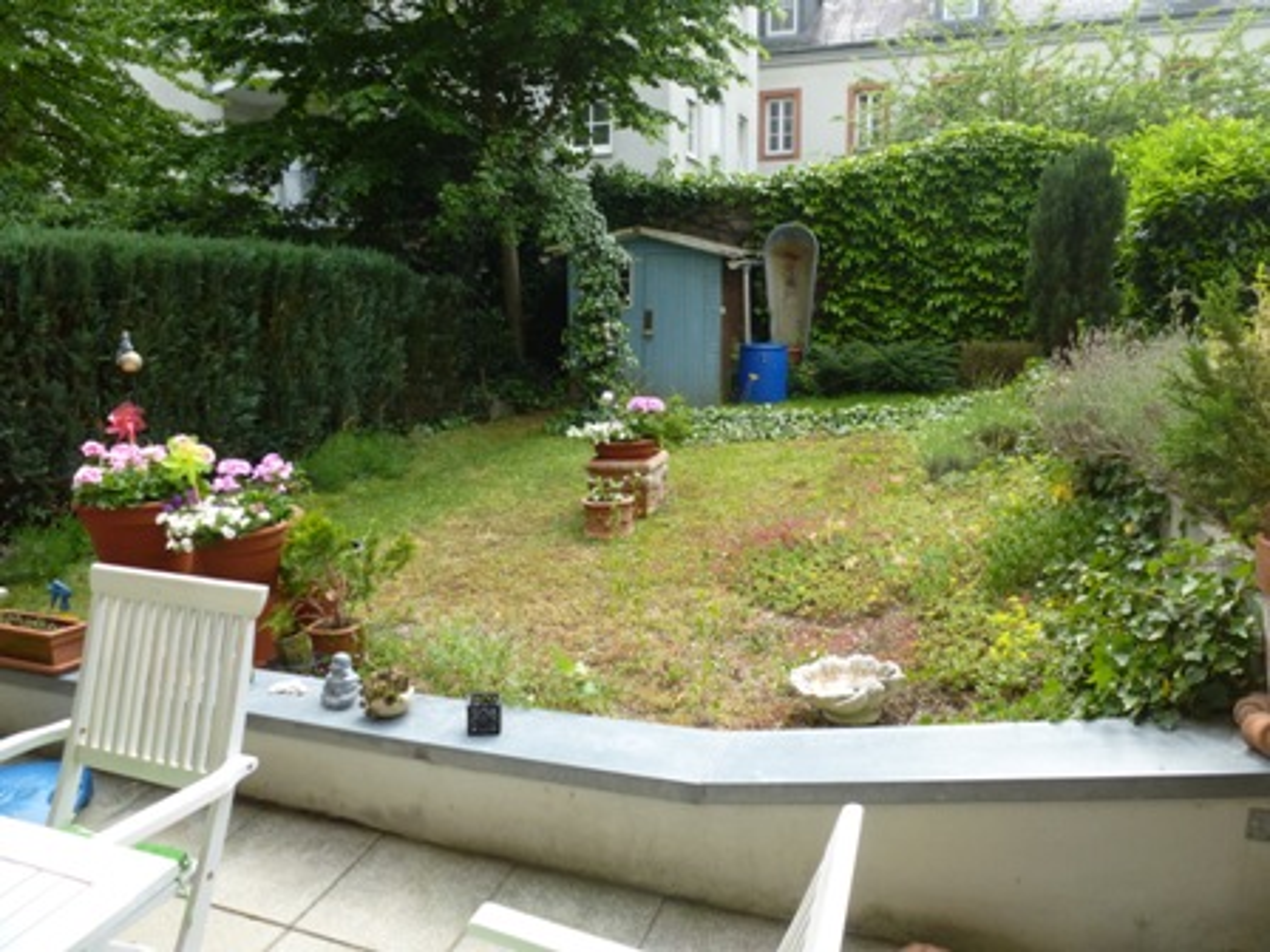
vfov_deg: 56.8
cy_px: 476
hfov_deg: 71.6
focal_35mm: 24
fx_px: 881
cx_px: 635
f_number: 4
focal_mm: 4.3
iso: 100
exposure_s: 1/160
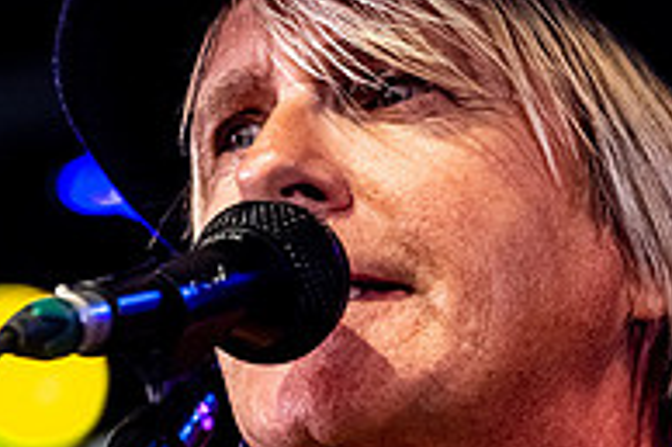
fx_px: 11153
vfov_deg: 2.3
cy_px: 246
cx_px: 440
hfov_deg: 3.5
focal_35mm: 598
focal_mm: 200
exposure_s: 1/640
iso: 6400
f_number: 5.6
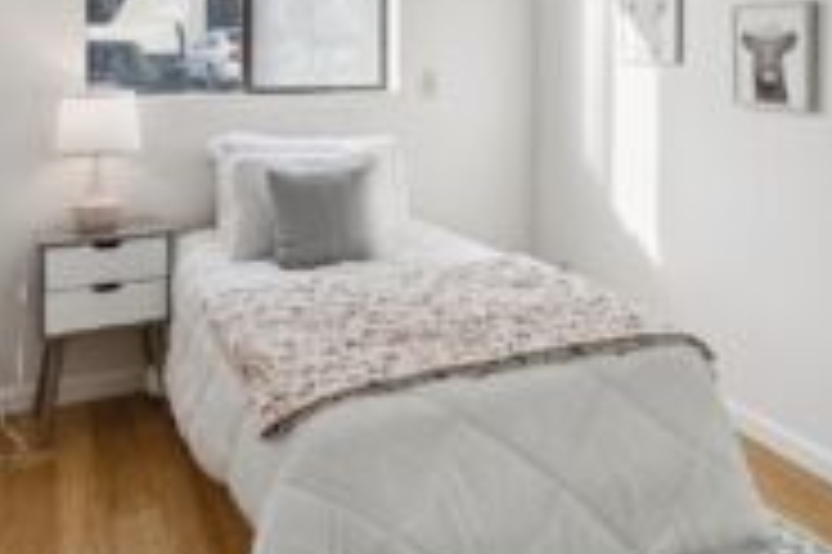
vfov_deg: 31.5
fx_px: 938
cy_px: 65
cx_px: 531
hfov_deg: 47.3
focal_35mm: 41
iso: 250
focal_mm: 12.5
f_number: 9
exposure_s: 1/50
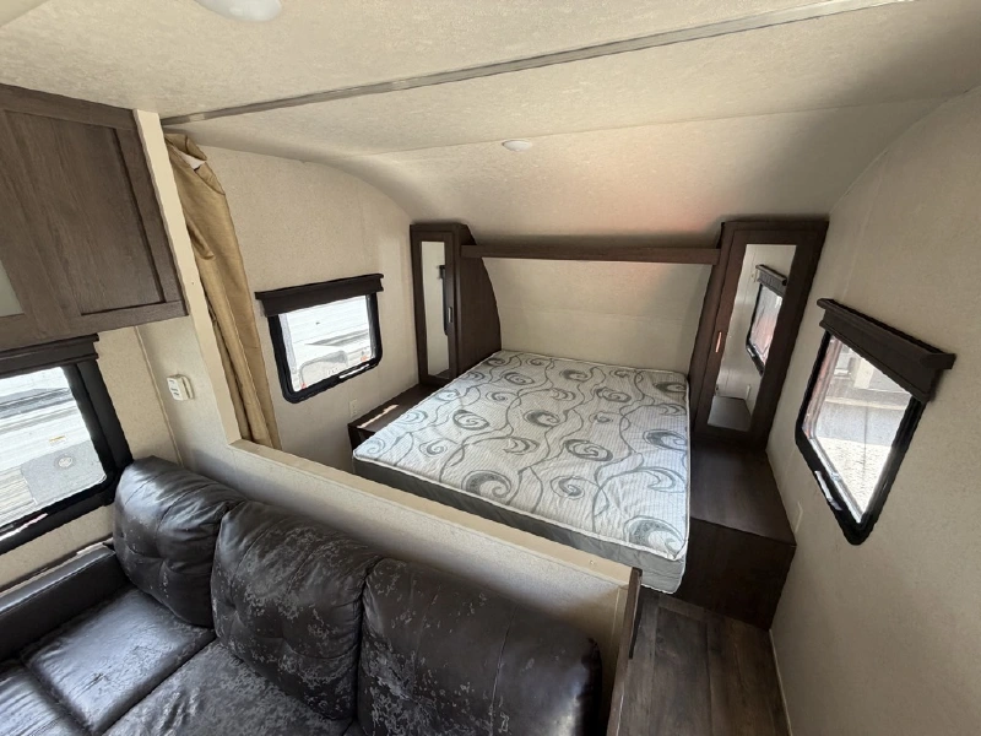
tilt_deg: -20.2
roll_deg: +2.5
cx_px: 490
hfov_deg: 102.1
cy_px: 368
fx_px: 397
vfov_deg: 85.7
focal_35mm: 14
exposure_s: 1/121
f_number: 2.2
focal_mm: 2.22
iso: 160
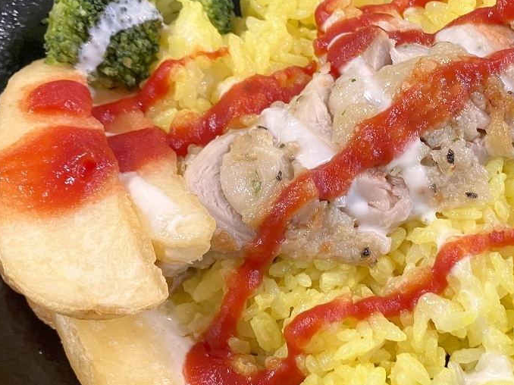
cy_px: 225
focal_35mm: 50
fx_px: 742
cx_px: 383
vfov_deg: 29.0
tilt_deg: -59.5
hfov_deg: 37.3
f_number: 1.8
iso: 100
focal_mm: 3.99
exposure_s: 1/60
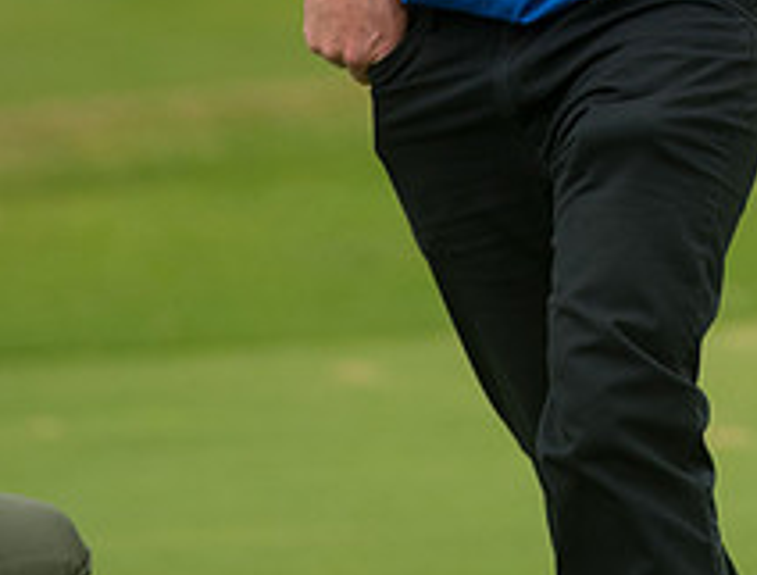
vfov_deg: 1.4
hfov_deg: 1.8
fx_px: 24297
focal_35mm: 1106
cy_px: -353
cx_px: 666
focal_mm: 300
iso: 800
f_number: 4
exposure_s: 1/2500
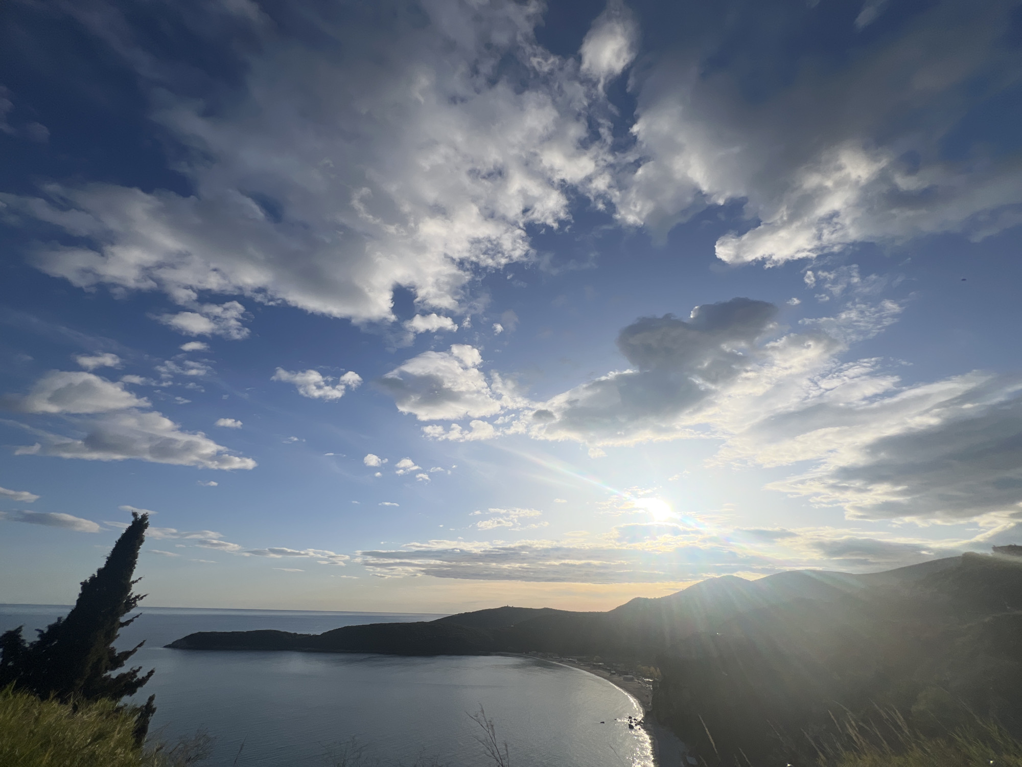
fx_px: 384
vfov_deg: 89.9
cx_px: 511
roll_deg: -0.2
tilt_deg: +29.0
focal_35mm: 13
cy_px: 384
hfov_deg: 106.2
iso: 40
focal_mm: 1.57
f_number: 1.8
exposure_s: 1/6494
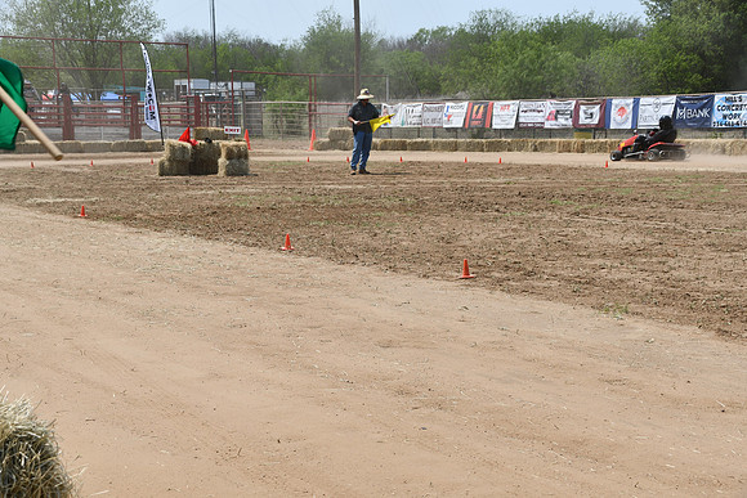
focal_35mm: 72
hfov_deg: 28.1
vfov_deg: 18.9
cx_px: 374
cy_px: 249
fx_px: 1494
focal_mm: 48
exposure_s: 1/320
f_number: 9
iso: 100
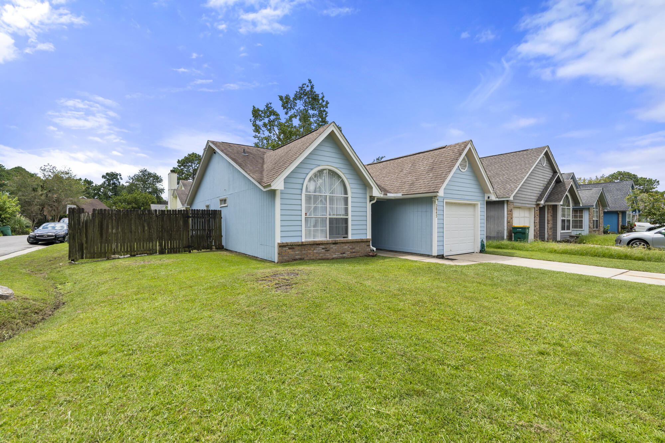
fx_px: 296
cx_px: 332
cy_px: 222
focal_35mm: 16
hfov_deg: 96.7
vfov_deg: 73.7
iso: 320
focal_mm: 16
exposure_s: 1/800
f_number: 8
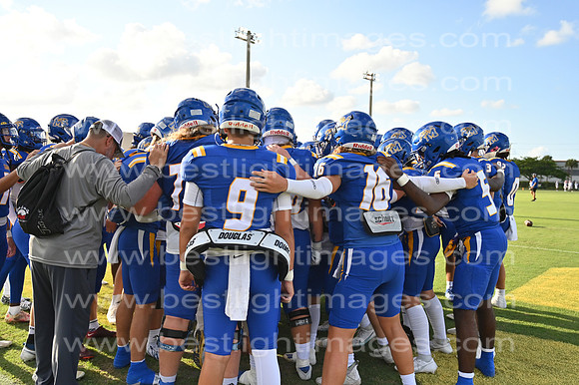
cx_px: 290
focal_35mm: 32
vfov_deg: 40.5
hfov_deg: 58.0
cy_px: 192
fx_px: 522
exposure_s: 1/8000
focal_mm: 32.5
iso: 1250
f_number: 4
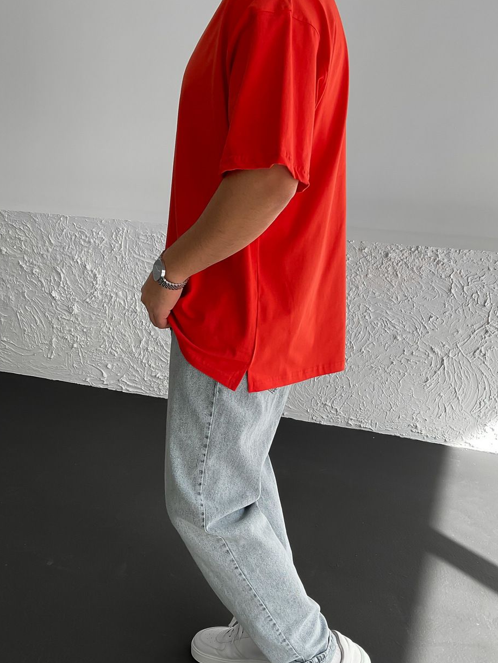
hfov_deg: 37.7
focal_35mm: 38
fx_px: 729
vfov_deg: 49.0
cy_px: 318
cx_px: 258
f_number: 1.8
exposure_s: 1/190
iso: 16
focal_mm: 3
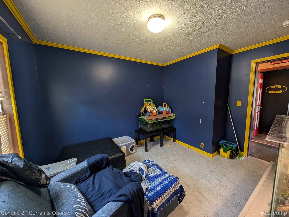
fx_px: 100
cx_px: 144
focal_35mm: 12
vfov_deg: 94.6
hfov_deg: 110.5
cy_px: 108
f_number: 1.7
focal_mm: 2.02
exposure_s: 1/40
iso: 52
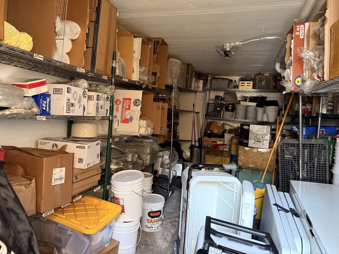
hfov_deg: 71.6
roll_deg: -5.2
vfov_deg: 56.8
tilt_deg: -1.4
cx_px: 170
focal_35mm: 24
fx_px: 235
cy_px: 127
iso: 800
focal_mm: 6.76
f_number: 1.78
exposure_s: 1/50
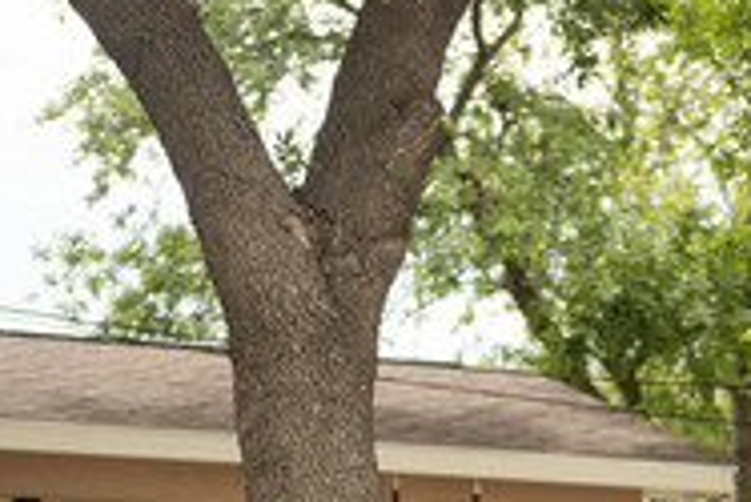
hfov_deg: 16.9
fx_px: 2505
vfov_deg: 10.9
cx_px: 606
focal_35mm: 120
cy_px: 833
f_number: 1.2
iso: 125
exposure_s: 1/5000
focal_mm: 35
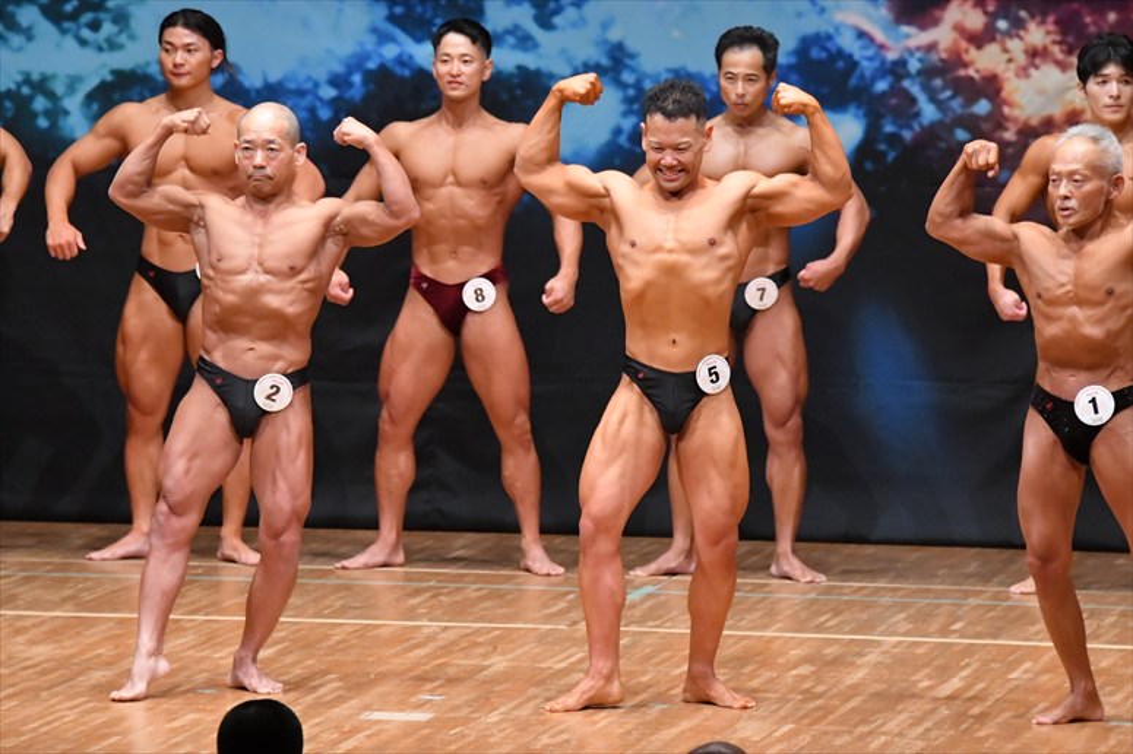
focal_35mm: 285
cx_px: 566
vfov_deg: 4.8
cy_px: 377
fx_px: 8965
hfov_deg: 7.2
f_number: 5.6
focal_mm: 190
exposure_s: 1/400
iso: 8000
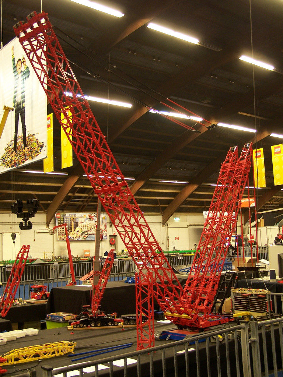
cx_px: 142
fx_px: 469
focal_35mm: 43
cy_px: 188
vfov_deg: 43.9
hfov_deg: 33.6
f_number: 2.9
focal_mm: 7.1
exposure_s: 1/2
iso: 80
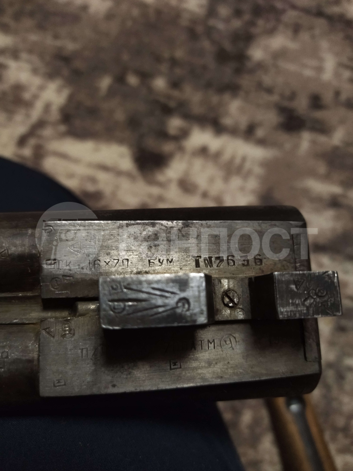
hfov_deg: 51.4
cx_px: 176
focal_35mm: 27
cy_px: 236
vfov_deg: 65.3
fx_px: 367
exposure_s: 1/17
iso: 988
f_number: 1.79
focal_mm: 4.74
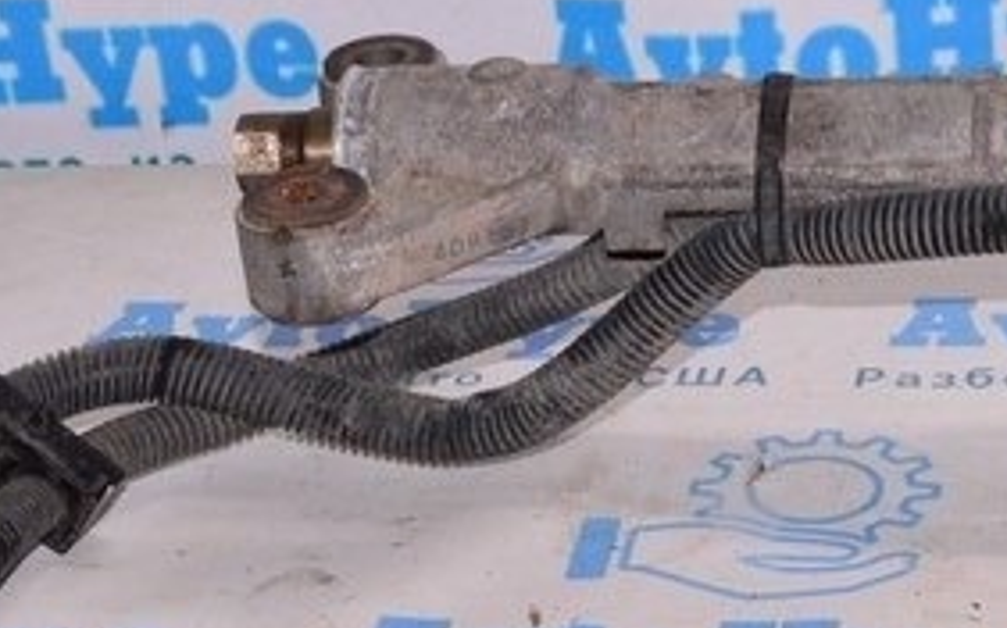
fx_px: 3649
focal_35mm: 133
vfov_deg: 9.8
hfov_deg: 15.5
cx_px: 932
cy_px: 558
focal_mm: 24
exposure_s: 1/200
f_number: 8
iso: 1600
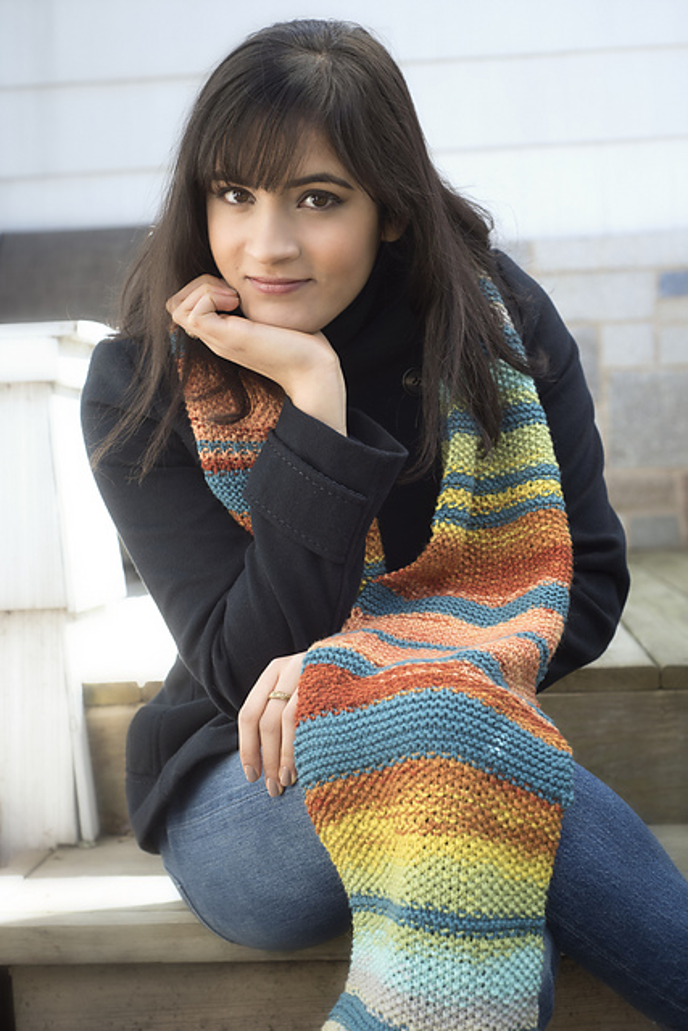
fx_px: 1432
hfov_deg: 27.0
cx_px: 344
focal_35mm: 50
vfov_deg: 39.6
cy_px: 516
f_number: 5
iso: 320
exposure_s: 1/250
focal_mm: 50
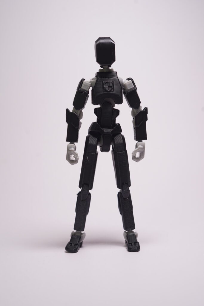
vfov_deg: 39.6
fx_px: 425
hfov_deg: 27.0
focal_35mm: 50
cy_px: 153
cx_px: 102
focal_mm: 50
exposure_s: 1/160
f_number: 4.5
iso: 640
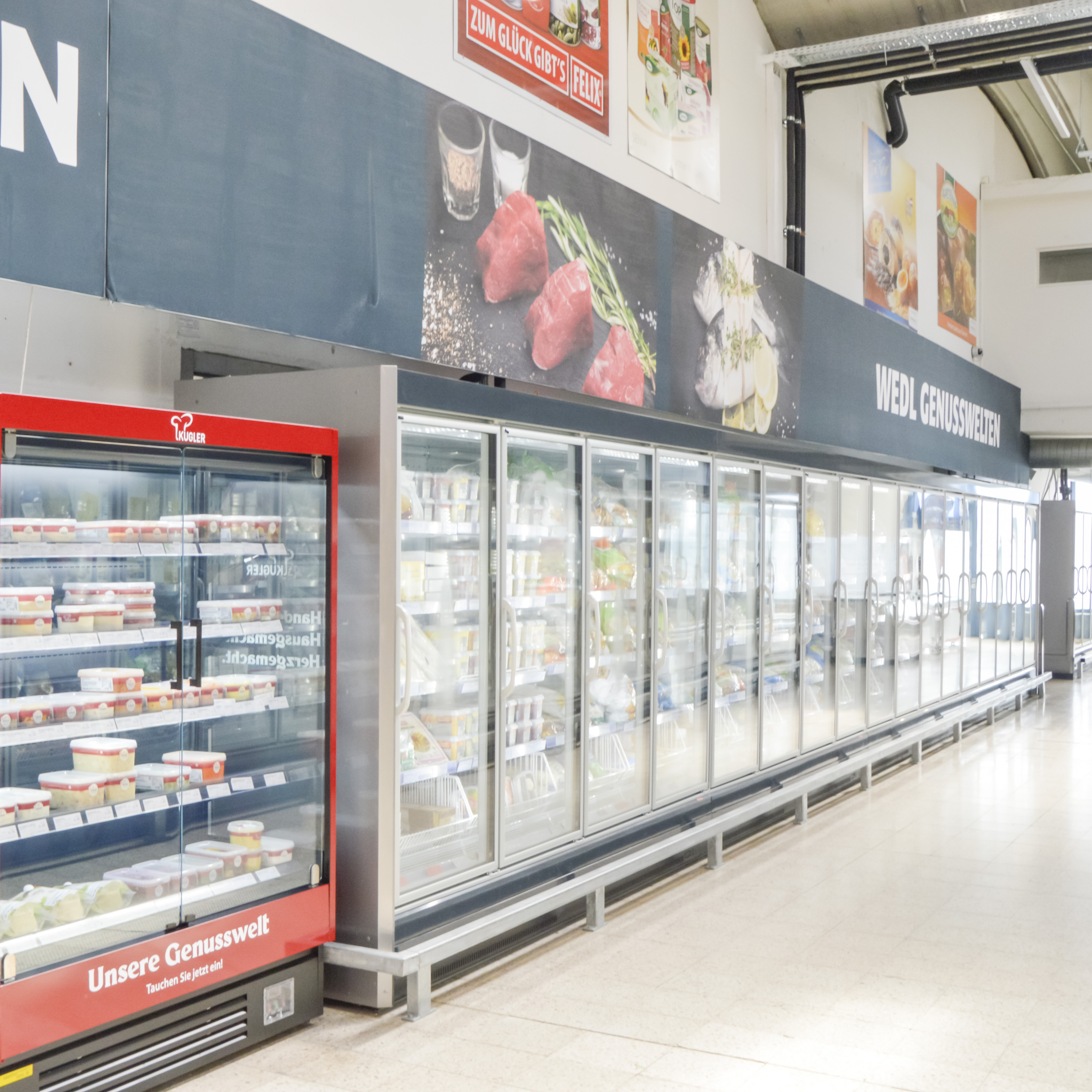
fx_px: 1451
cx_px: 339
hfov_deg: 40.6
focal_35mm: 41
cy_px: 543
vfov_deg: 41.3
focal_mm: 21
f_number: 11
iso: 640
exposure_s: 1/30
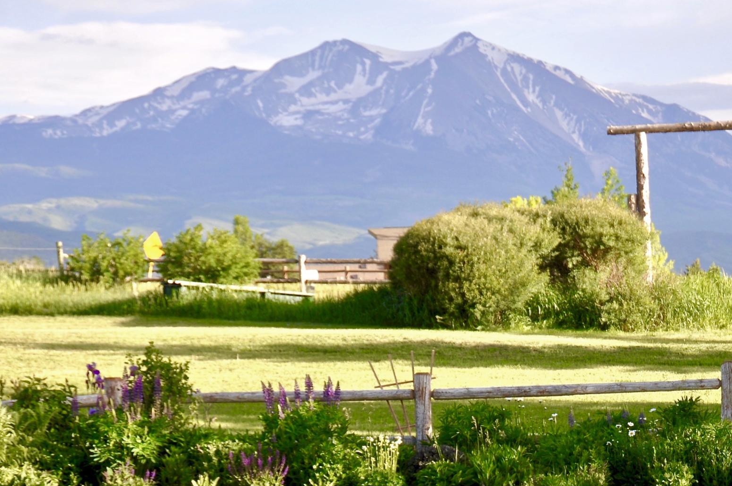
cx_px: 641
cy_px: 454
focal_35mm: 128
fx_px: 2599
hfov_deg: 15.9
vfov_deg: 10.6
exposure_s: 1/200
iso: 200
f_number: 7.1
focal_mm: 44
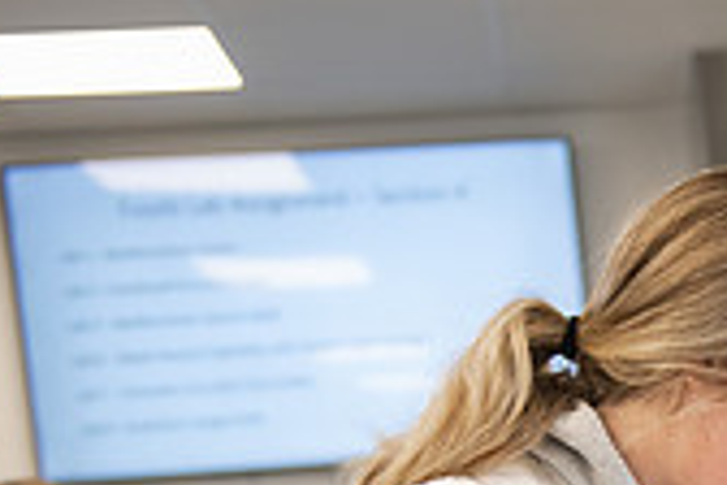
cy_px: 795
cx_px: 1052
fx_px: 2645
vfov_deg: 10.0
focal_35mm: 131
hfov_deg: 14.7
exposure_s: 1/200
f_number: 3.2
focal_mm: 38
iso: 800
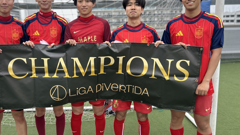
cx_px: 90
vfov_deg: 32.0
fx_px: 235
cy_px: 65
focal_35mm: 37
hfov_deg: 53.4
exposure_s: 1/187
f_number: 1.5
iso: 40
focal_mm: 5.7
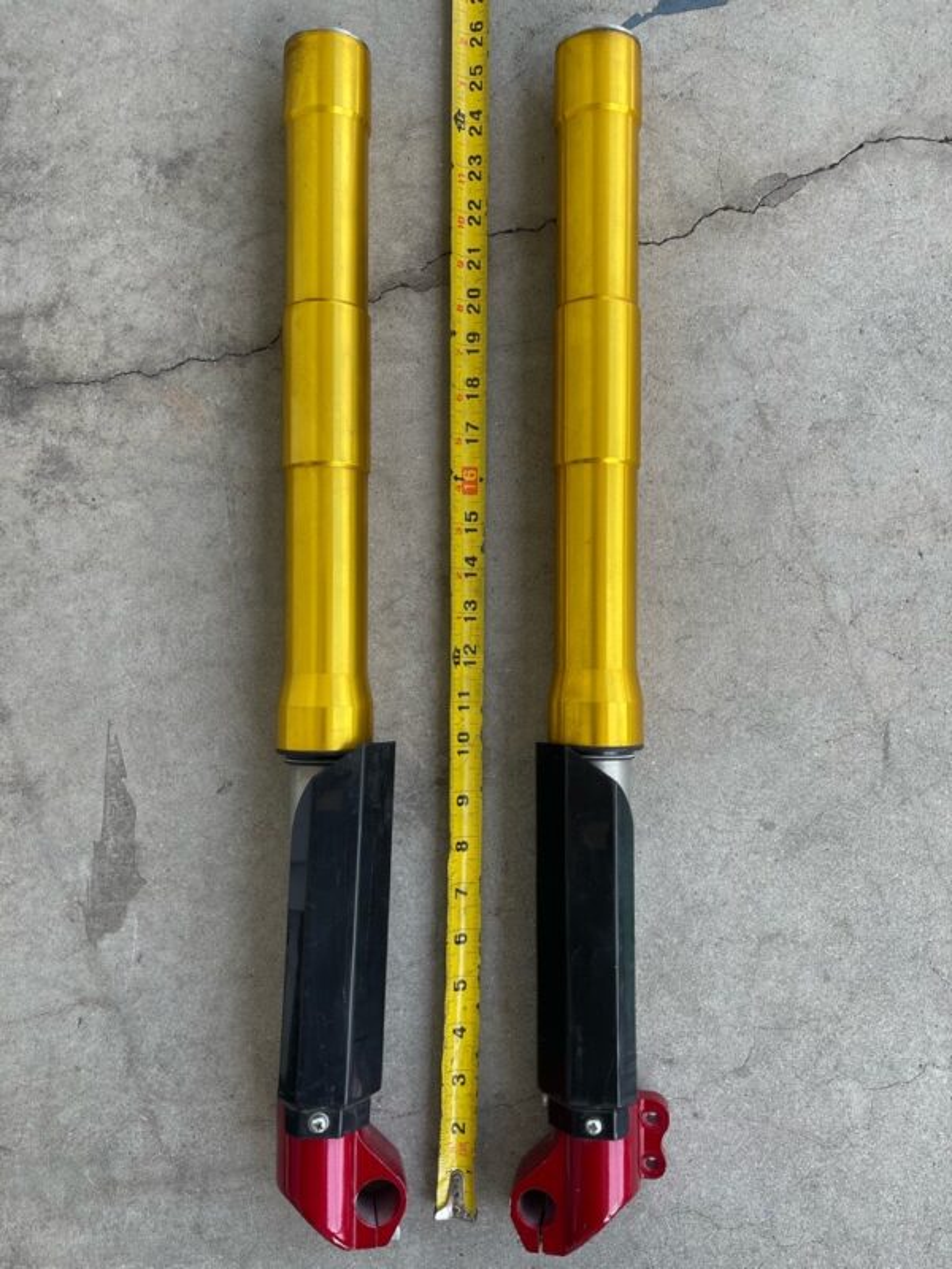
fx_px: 953
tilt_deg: -88.1
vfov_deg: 67.3
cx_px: 476
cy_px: 634
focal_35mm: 26
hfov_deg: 53.1
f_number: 1.6
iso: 32
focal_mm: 5.1
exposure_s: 1/548
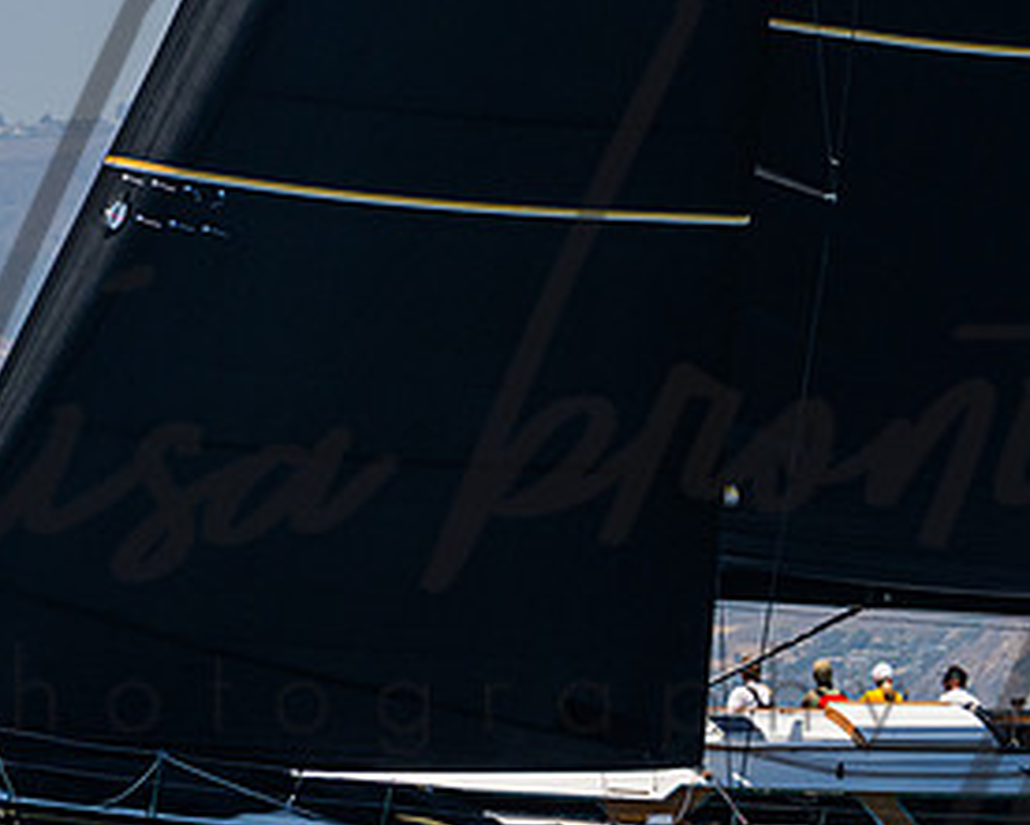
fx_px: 18998
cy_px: 363
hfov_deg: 3.1
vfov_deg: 2.5
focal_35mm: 623
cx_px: 1039
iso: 500
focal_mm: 240
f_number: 8
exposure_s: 1/2500
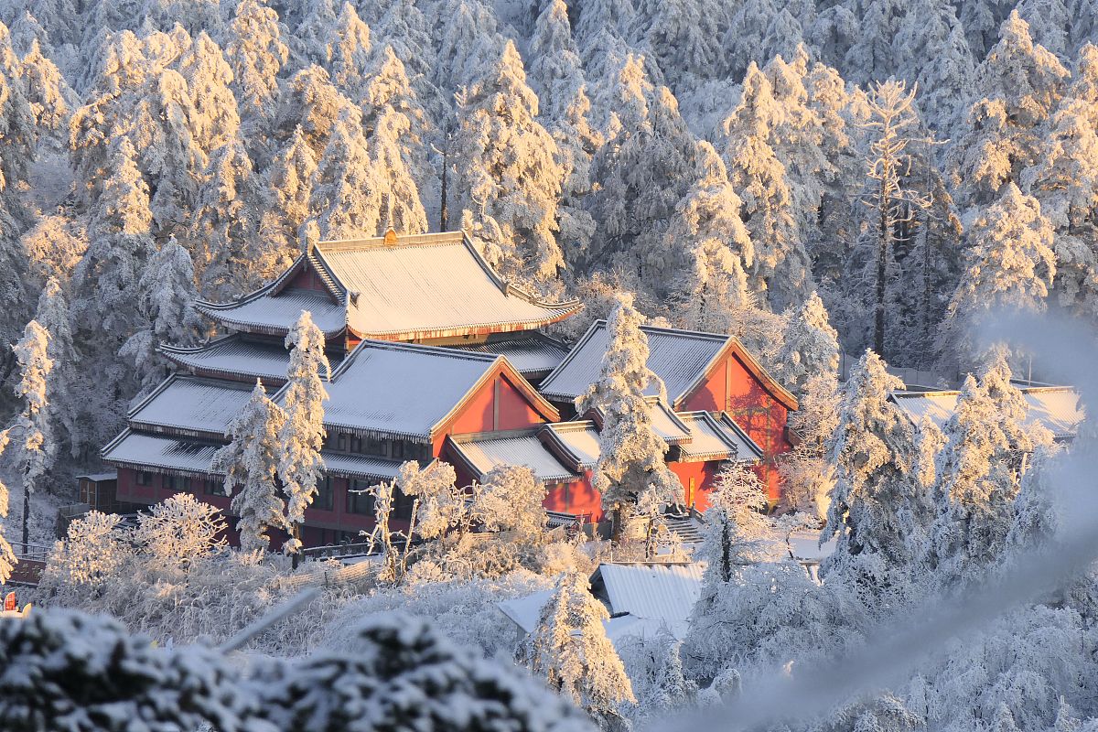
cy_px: 366
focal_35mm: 443
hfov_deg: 4.7
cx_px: 549
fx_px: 13510
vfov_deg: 3.1
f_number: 4.5
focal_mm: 162.8
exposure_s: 1/500
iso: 500
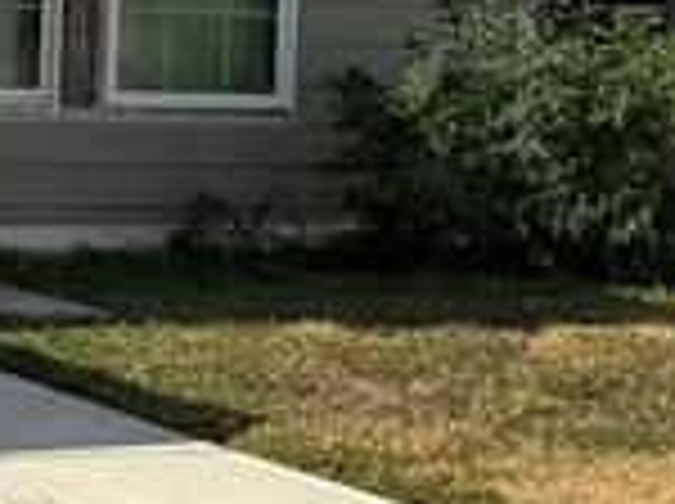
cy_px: -22
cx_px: -198
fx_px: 3193
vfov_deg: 9.0
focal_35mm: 164
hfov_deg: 11.7
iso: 80
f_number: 1.78
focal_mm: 6.76
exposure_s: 1/5714
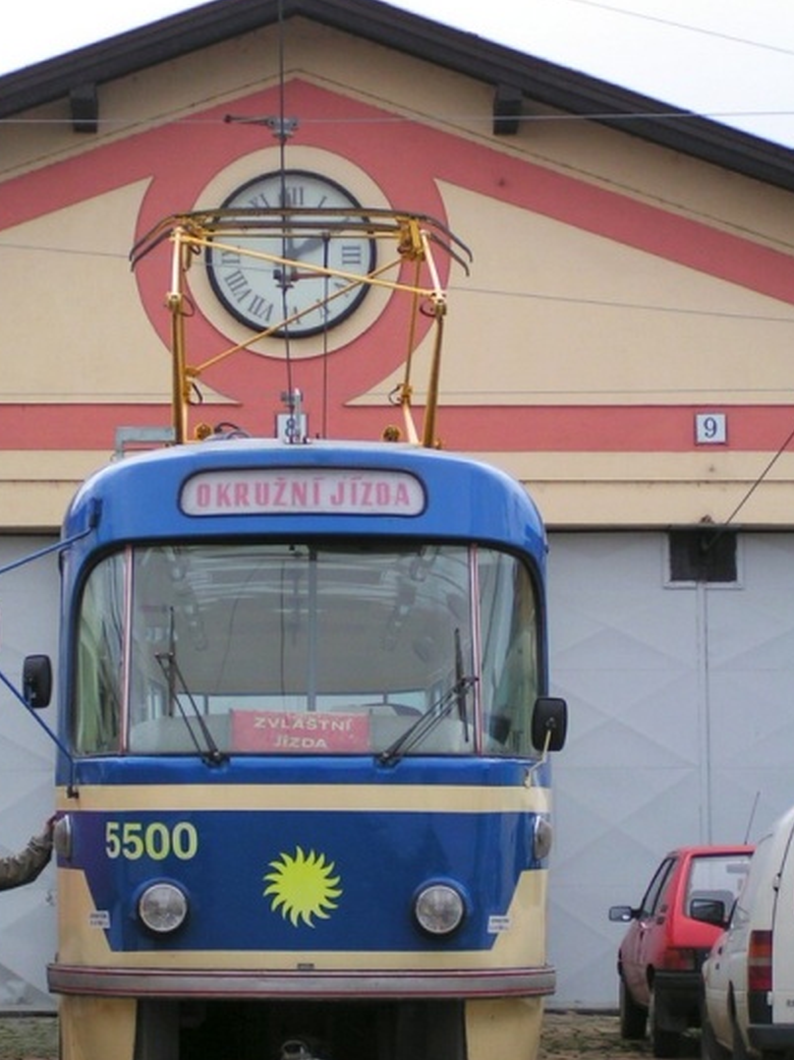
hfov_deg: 12.4
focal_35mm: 119
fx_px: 3641
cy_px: 577
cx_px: 311
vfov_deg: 16.6
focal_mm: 14.5
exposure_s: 1/100
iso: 80
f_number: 3.5
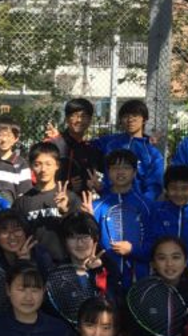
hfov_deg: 12.1
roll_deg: -0.4
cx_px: -120
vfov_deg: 22.7
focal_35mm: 94
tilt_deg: -6.6
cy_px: 210
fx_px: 836
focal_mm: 3.3
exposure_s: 1/684
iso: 25
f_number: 2.4
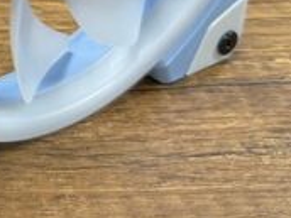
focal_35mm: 167
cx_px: -387
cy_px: -194
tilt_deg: -24.3
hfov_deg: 10.4
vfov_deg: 8.5
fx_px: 1404
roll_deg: +0.7
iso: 160
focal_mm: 6.76
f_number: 1.78
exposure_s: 1/50
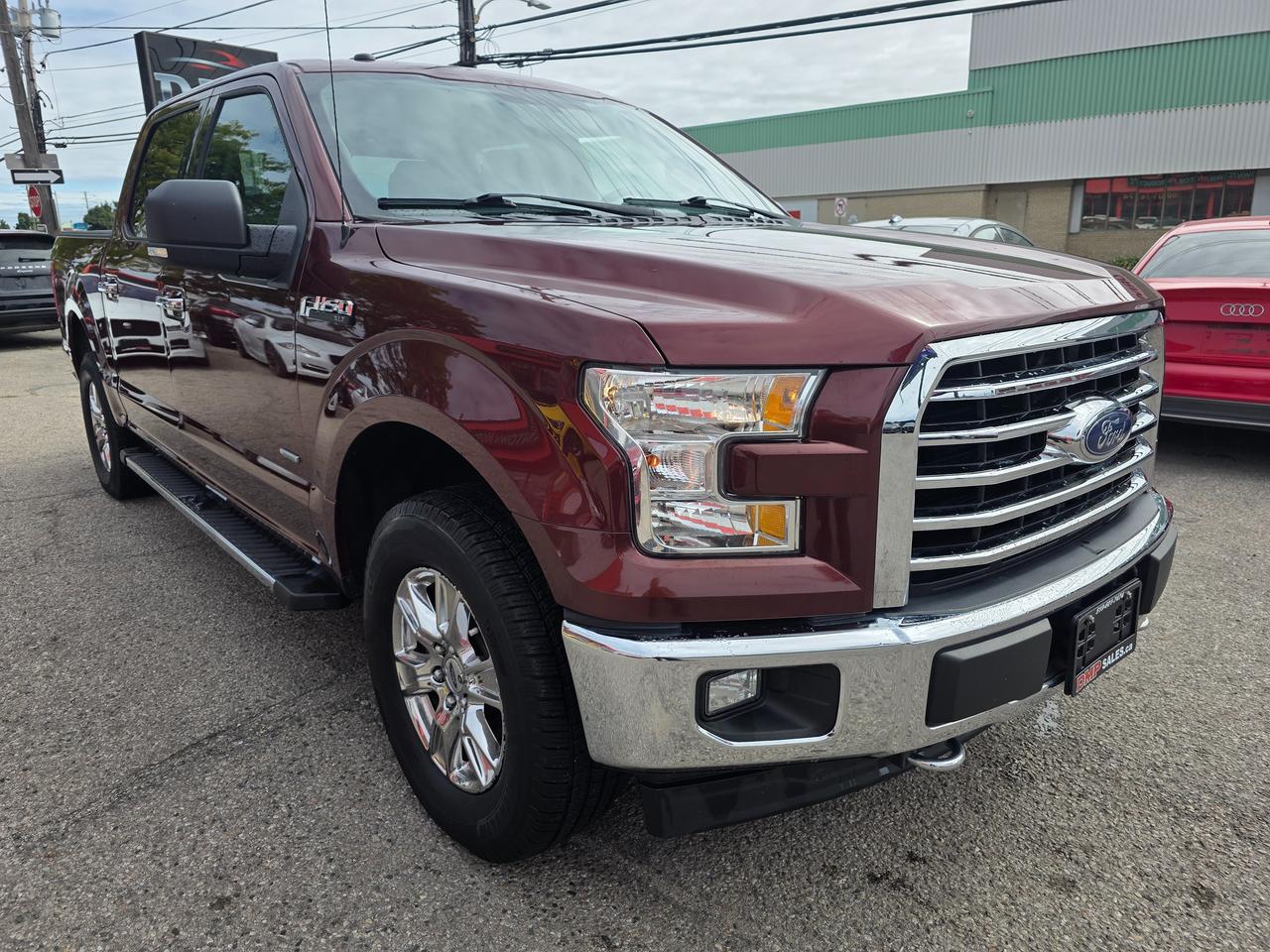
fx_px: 844
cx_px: 635
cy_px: 476
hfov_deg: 73.9
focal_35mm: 23
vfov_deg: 58.9
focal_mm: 6.3
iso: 80
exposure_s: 1/4766
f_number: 1.7
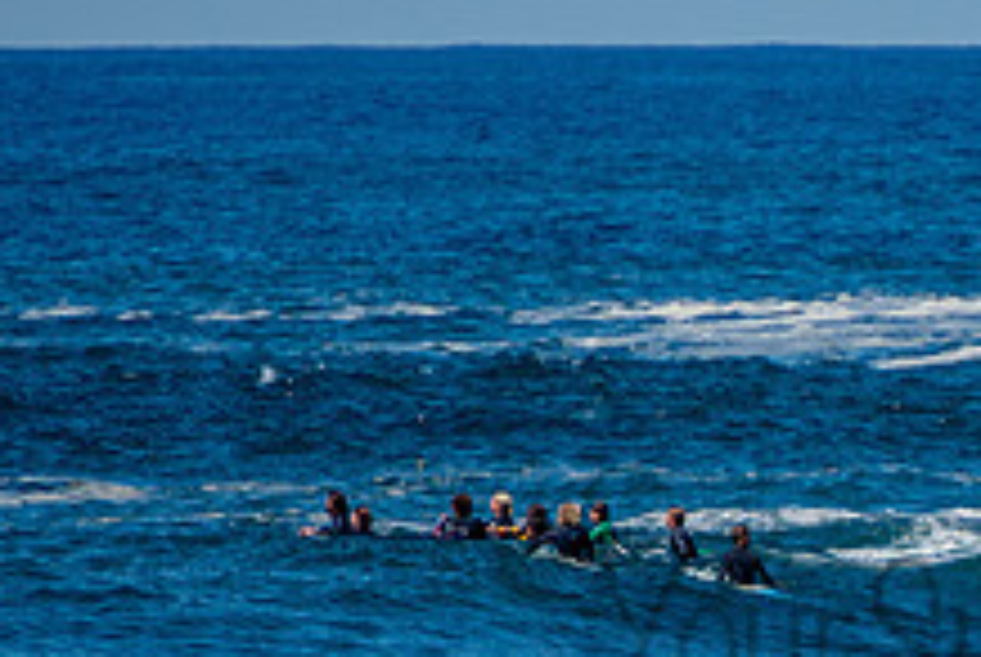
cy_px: 587
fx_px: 44149
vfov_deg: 0.9
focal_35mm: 1618
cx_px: 1066
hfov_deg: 1.3
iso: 360
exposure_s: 1/2000
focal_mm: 400
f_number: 5.6
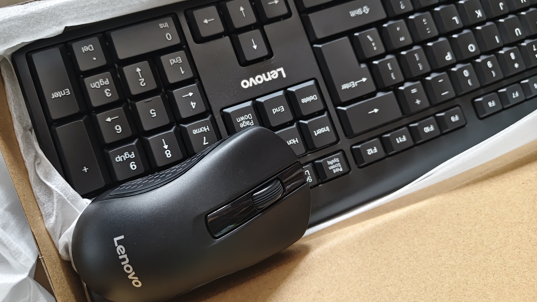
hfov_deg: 71.9
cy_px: 132
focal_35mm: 26
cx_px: 265
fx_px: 370
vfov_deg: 44.3
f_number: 1.88
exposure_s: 1/100
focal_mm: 5.56
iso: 869
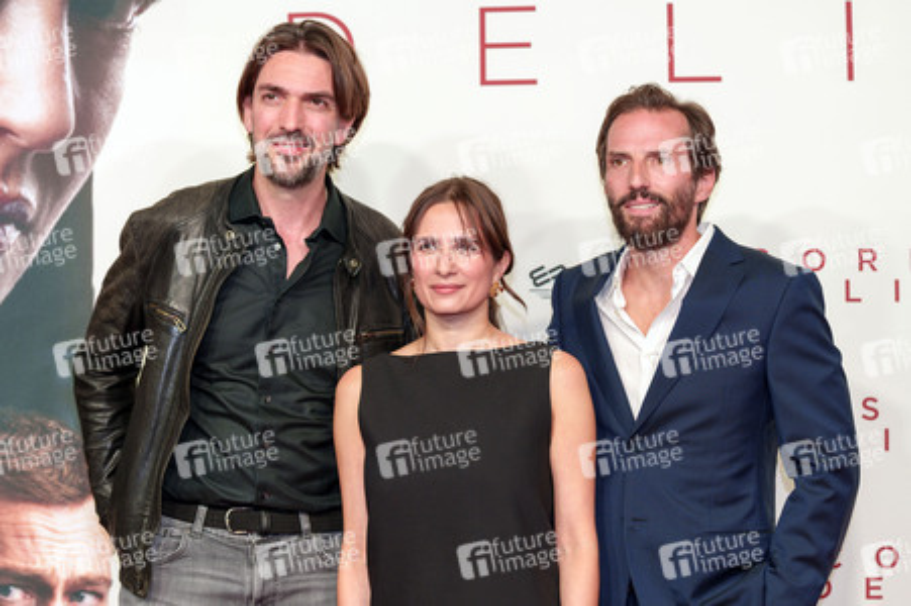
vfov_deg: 18.6
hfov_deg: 27.6
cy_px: 303
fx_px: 1854
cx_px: 456
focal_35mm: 73
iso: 320
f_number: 3.2
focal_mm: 70
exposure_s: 1/250
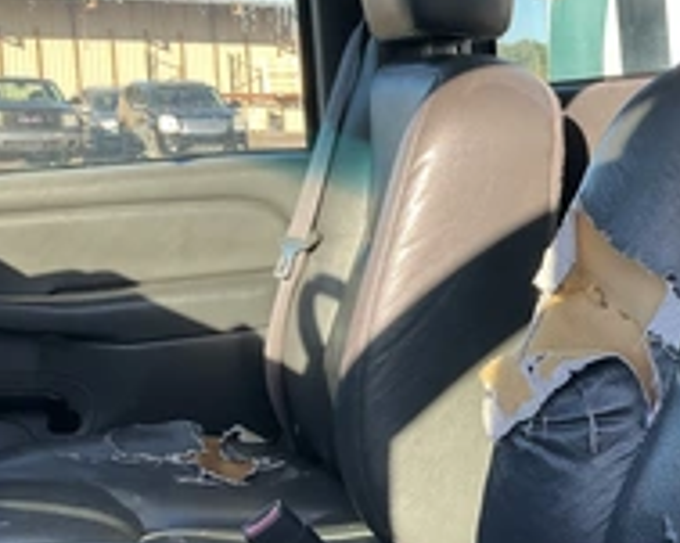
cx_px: 658
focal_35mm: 60
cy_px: 331
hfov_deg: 29.6
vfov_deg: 25.3
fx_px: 1207
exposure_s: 1/142
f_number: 1.8
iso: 20
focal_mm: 3
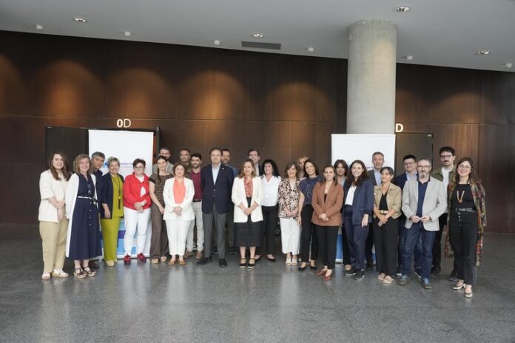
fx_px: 372
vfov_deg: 49.6
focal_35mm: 26
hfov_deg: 69.4
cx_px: 258
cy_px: 172
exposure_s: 1/250
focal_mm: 26
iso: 3200
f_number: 8
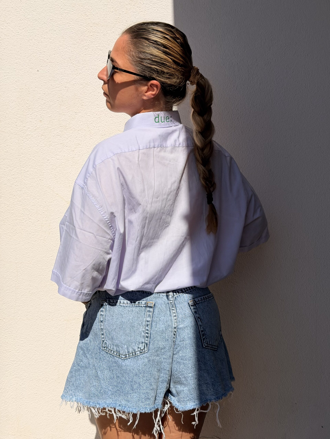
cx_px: 165
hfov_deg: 30.3
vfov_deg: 39.7
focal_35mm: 48
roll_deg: -0.2
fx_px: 610
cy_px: 220
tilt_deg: -6.8
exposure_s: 1/9901
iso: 64
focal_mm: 6.76
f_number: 1.78
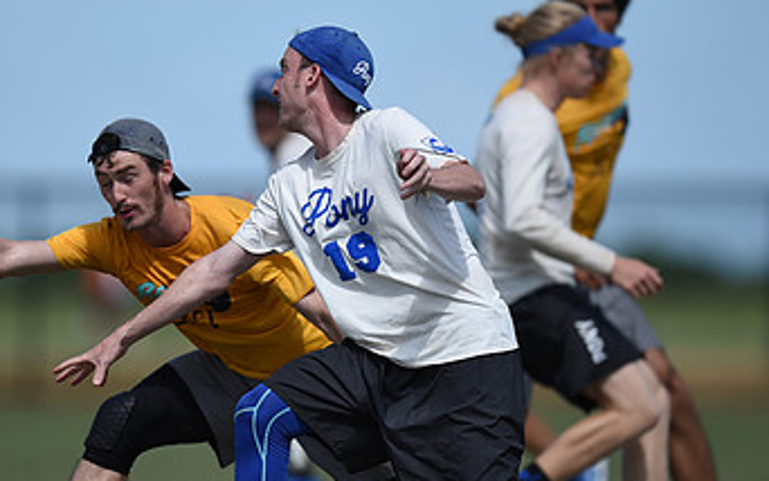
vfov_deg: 1.9
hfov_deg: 3.0
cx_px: 301
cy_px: 265
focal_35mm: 690
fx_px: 14466
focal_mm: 400
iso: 100
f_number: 2.8
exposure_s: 1/2500
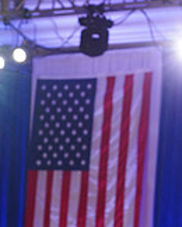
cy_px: 363
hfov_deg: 5.2
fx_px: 2009
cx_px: -5
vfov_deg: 6.4
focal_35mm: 299
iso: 1250
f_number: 5
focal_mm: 89
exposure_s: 1/125
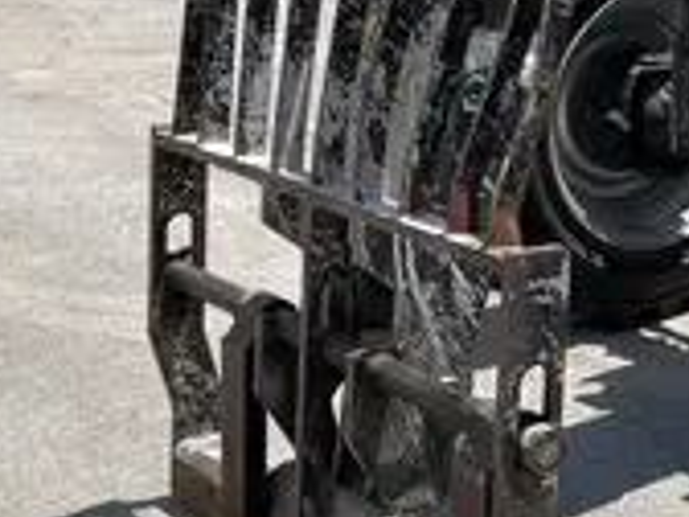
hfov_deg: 20.9
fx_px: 1692
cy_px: 96
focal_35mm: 85
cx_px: 898
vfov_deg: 17.2
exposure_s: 1/2398
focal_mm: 4.2
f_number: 1.6
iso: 32
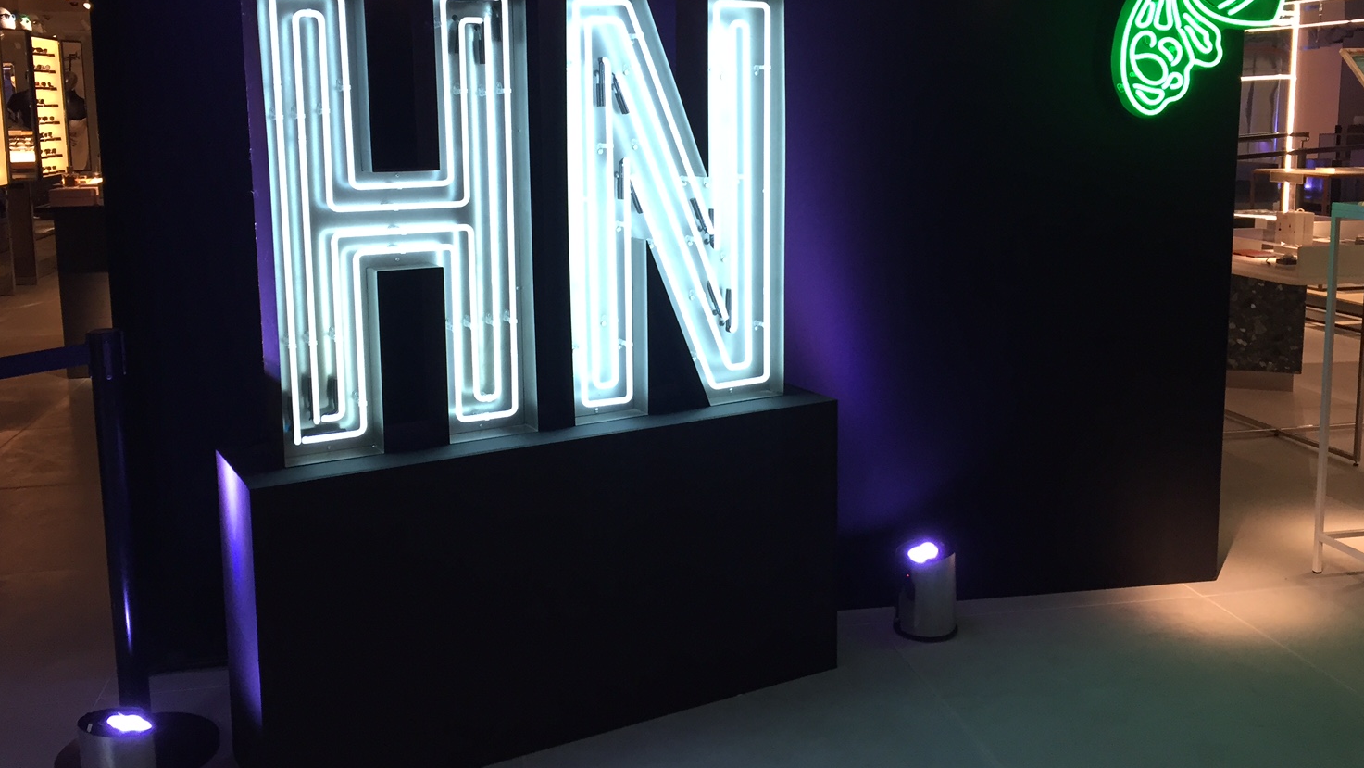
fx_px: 1266
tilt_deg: -8.4
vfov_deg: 33.6
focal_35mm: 35
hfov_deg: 56.6
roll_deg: +0.3
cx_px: 682
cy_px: 290
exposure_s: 1/33
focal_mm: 4.15
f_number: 2.2
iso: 64
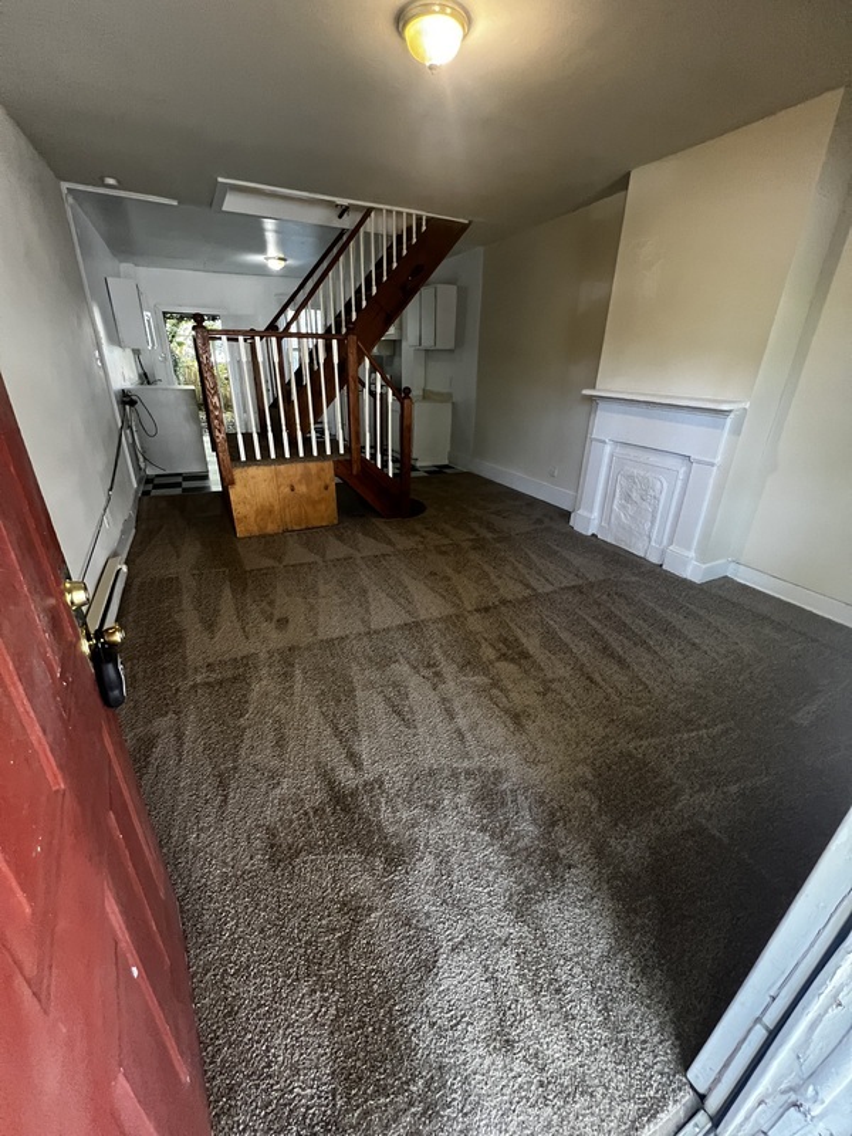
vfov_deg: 106.2
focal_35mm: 13
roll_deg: -2.4
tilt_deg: -24.1
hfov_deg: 89.9
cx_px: 426
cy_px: 568
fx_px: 427
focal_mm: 1.57
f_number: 1.8
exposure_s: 1/60
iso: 500
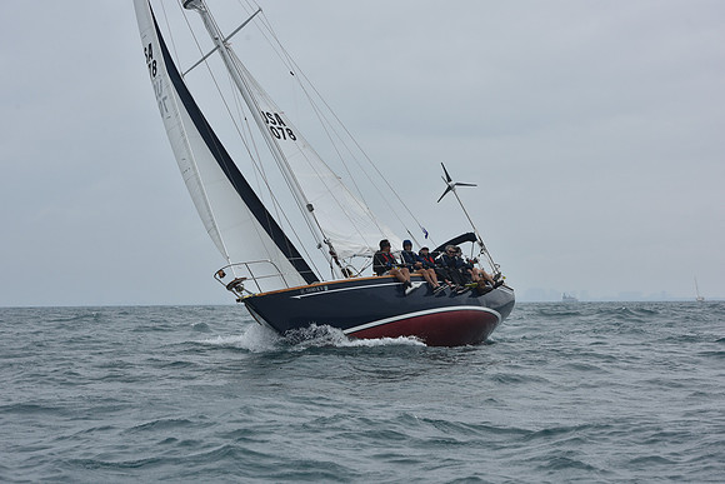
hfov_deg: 22.6
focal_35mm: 90
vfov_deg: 15.2
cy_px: 242
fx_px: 1813
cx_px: 362
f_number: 9
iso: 250
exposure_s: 1/800
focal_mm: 90
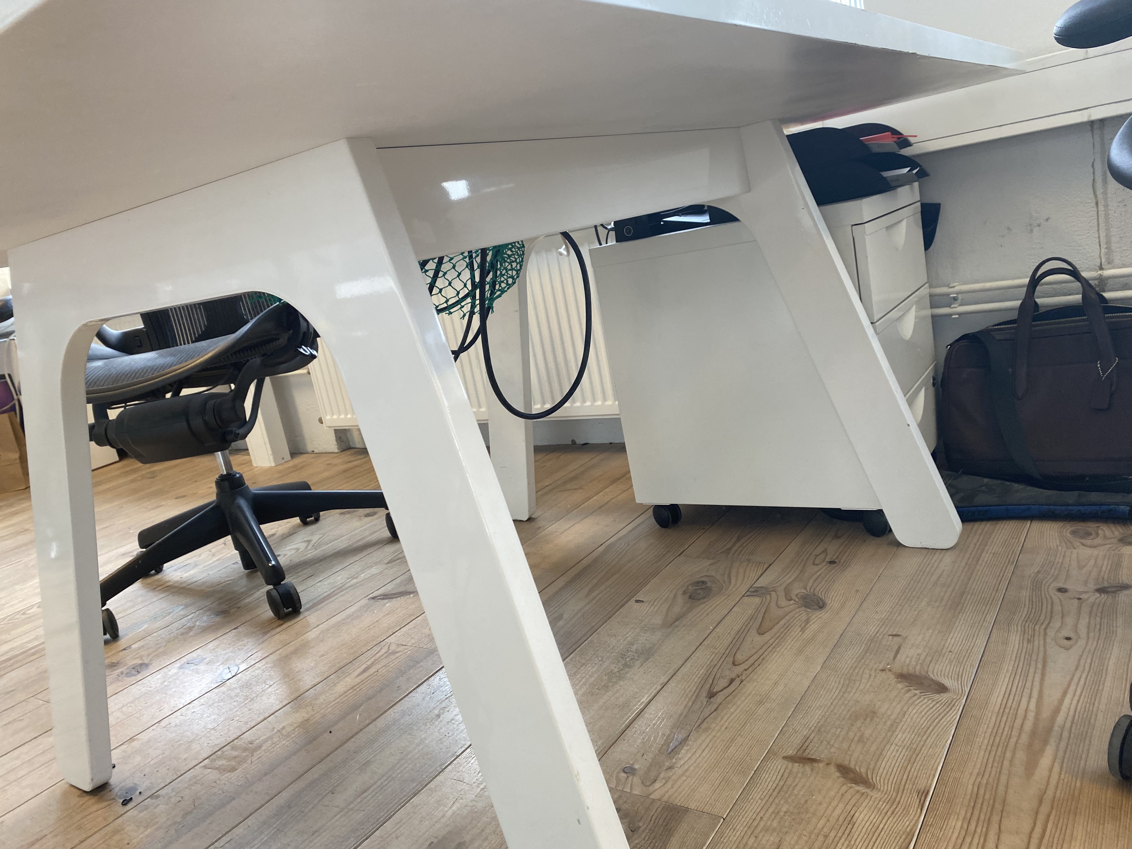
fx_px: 850
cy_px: 424
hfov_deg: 67.3
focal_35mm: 26
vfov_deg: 53.1
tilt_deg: -14.1
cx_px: 566
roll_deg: +11.9
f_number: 1.8
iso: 125
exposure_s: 1/100
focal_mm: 4.25
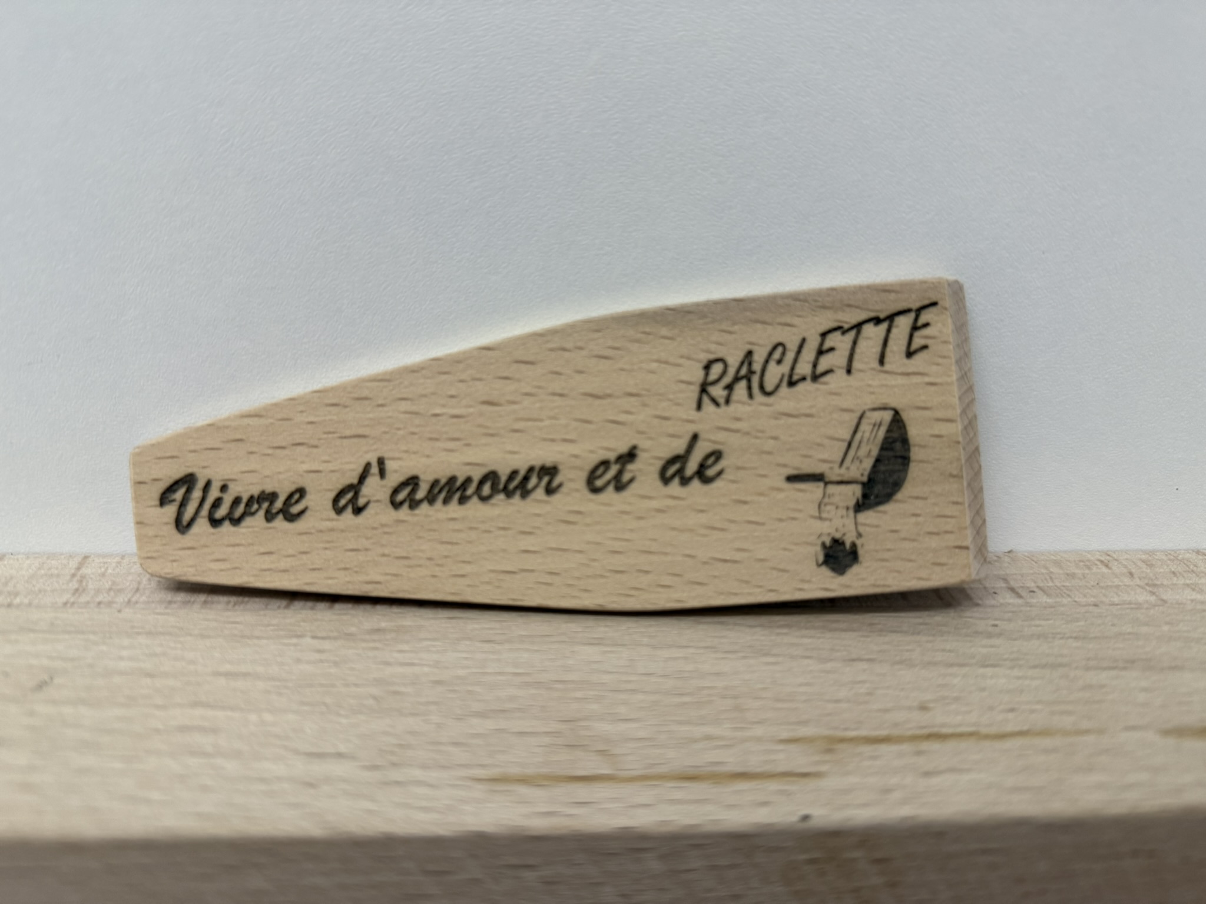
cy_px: 452
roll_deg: -2.0
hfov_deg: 71.6
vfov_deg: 56.8
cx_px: 603
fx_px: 836
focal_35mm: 24
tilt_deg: -22.3
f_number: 1.78
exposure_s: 1/100
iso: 200
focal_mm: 6.76
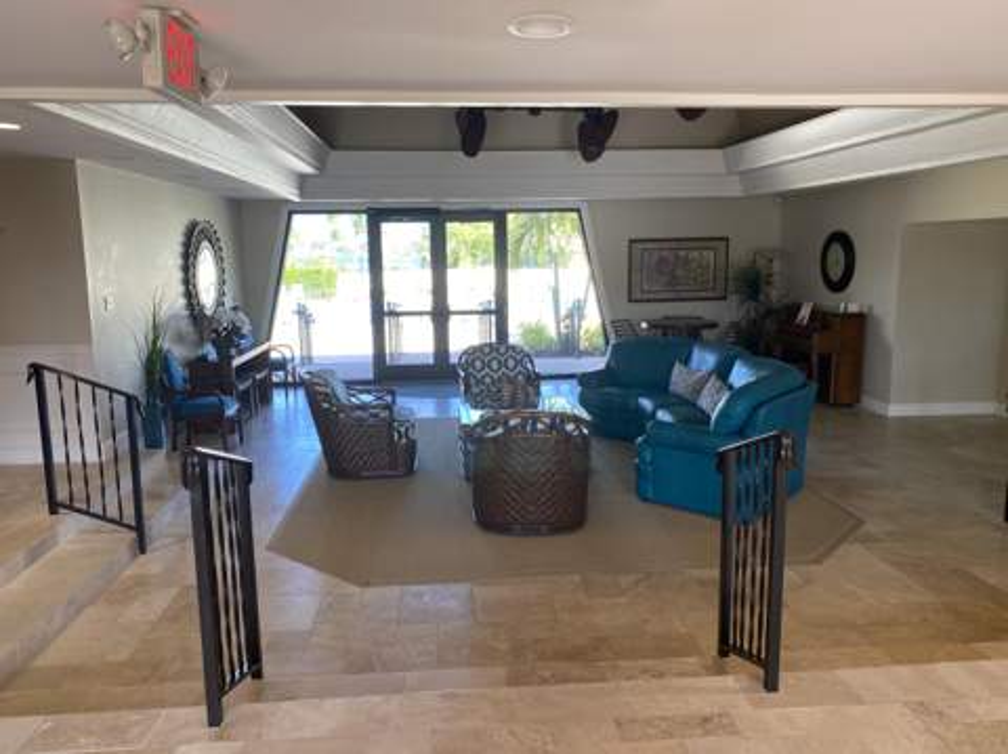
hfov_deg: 67.4
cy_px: 377
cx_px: 504
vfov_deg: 53.0
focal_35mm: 26
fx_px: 756
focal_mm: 4.25
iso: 125
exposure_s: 1/120
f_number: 1.8
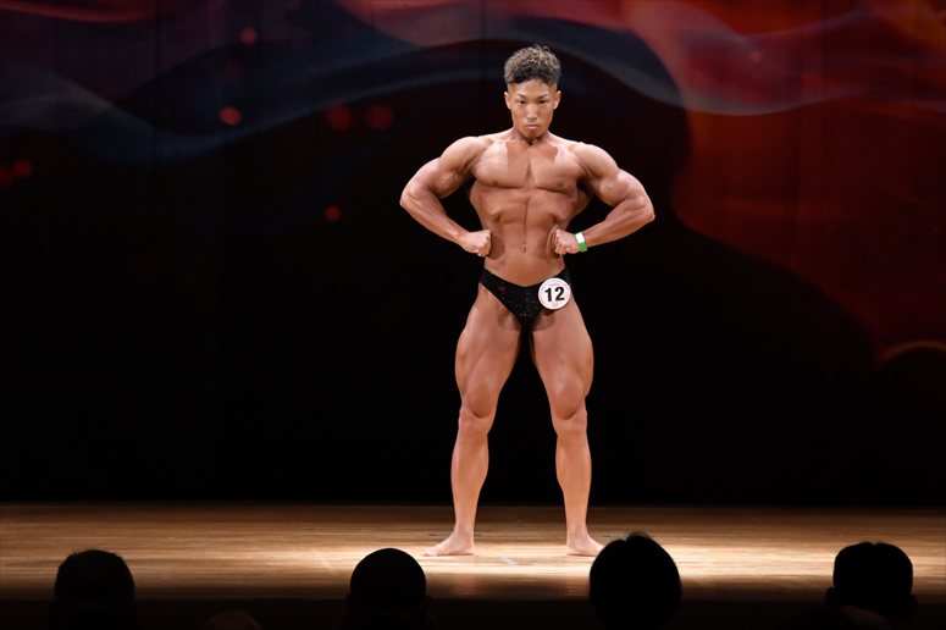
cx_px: 473
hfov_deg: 8.6
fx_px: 6304
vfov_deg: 5.7
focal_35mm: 240
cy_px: 315
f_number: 5.6
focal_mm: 160
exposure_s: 1/400
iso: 4000
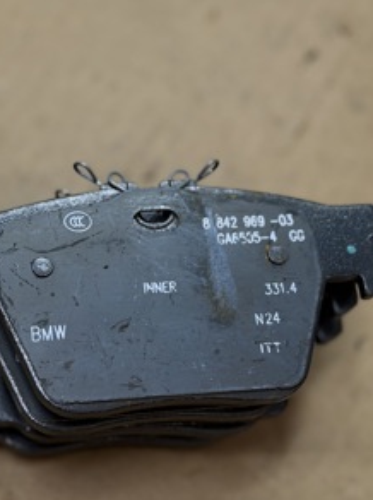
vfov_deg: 24.8
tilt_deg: -62.4
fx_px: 1138
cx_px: 134
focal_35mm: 79
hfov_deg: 18.6
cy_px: 257
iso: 250
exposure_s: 1/33
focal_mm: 6.76
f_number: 1.78
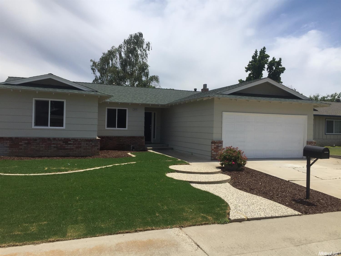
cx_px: 170
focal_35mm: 29
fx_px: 286
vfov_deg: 48.2
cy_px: 128
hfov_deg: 61.7
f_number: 2.2
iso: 32
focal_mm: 4.15
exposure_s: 1/3300
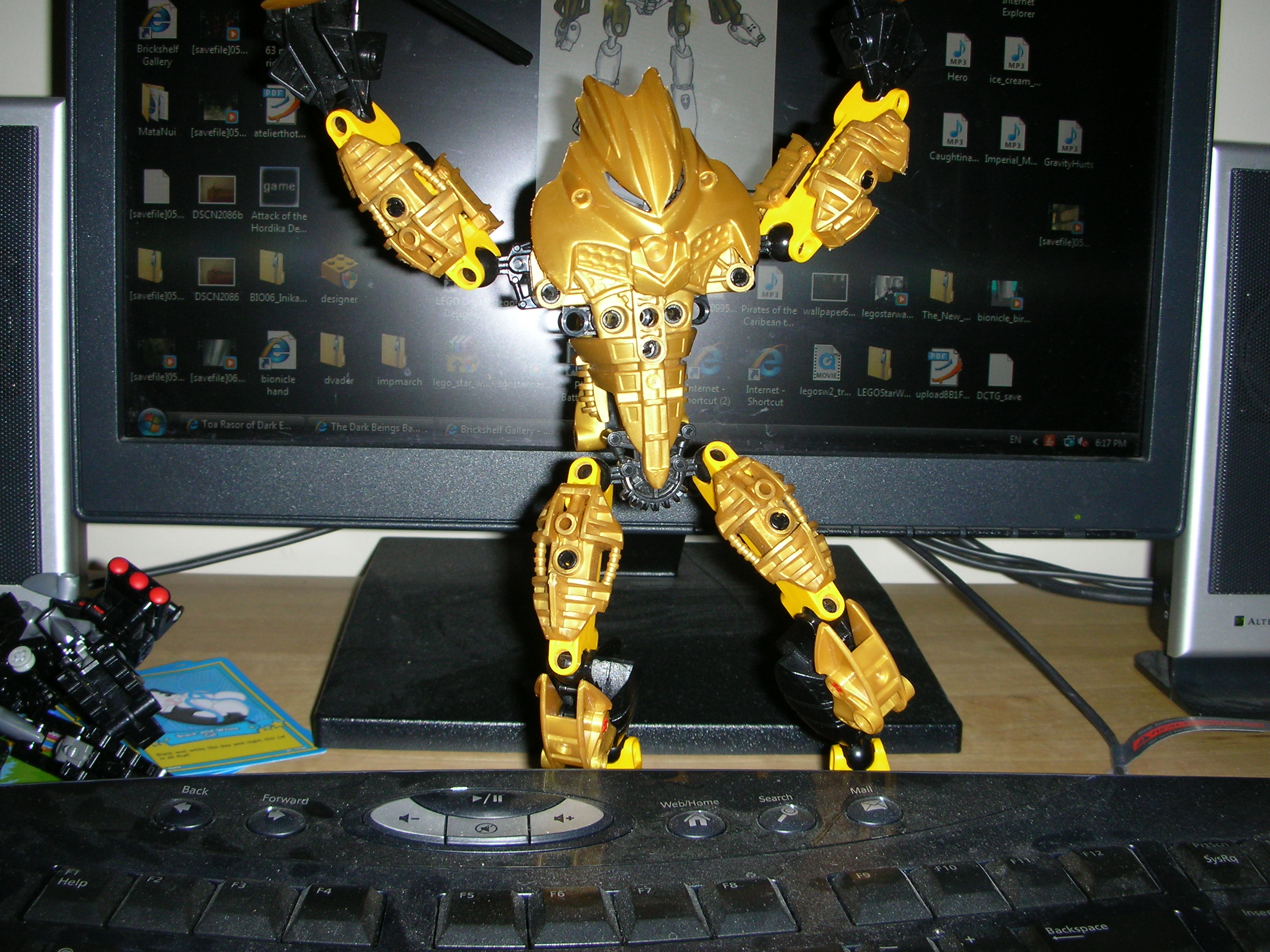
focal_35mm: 37
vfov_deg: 38.7
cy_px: 451
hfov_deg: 50.1
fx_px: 1357
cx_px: 620
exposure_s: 1/60.1
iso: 50
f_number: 3
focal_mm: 5.8
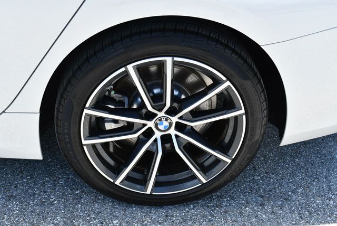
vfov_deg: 26.0
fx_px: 487
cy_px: 113
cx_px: 168
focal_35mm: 52
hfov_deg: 38.2
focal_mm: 26
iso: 200
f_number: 6.3
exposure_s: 1/250
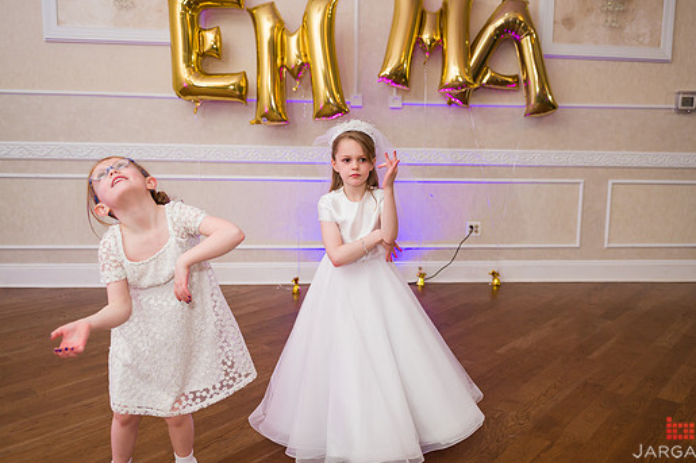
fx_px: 580
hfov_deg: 61.8
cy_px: 220
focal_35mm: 30
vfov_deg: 43.6
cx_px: 380
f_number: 3.2
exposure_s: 1/200
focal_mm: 26
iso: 1000
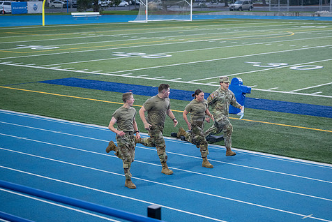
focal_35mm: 76
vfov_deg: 18.0
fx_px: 701
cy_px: 100
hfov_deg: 26.6
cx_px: 193
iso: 1250
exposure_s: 1/400
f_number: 2.8
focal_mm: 49
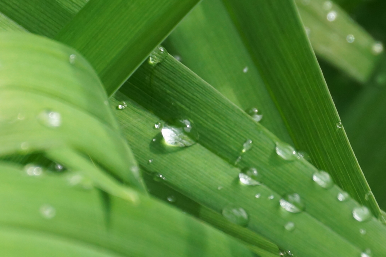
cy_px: 128
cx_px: 193
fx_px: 4019
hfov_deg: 5.5
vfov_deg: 3.7
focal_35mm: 375
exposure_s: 1/80
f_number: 9
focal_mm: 250
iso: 400
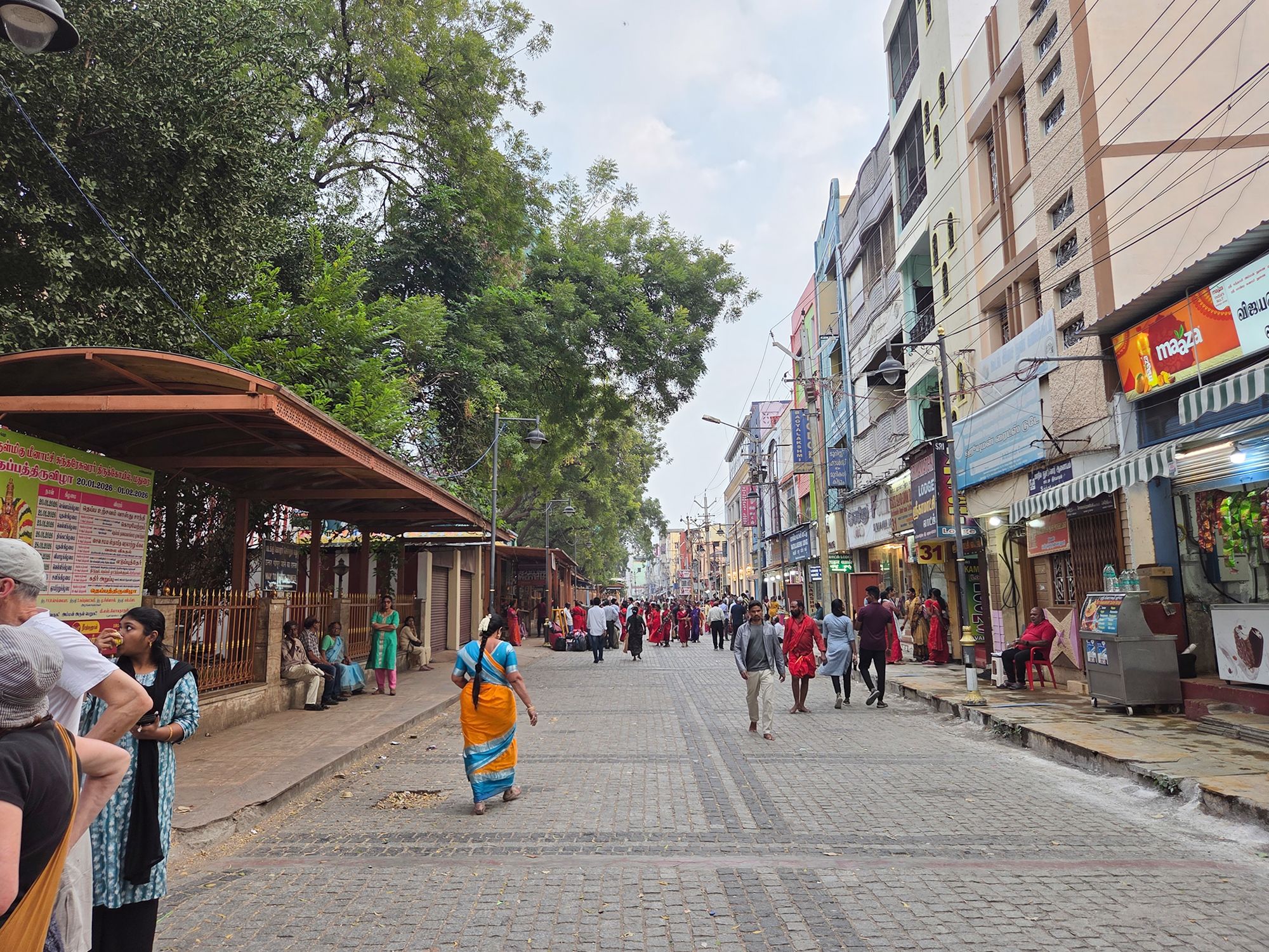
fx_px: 843
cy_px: 476
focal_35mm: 23
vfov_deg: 58.9
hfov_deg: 73.9
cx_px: 634
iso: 25
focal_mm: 5.4
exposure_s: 1/137
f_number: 1.8
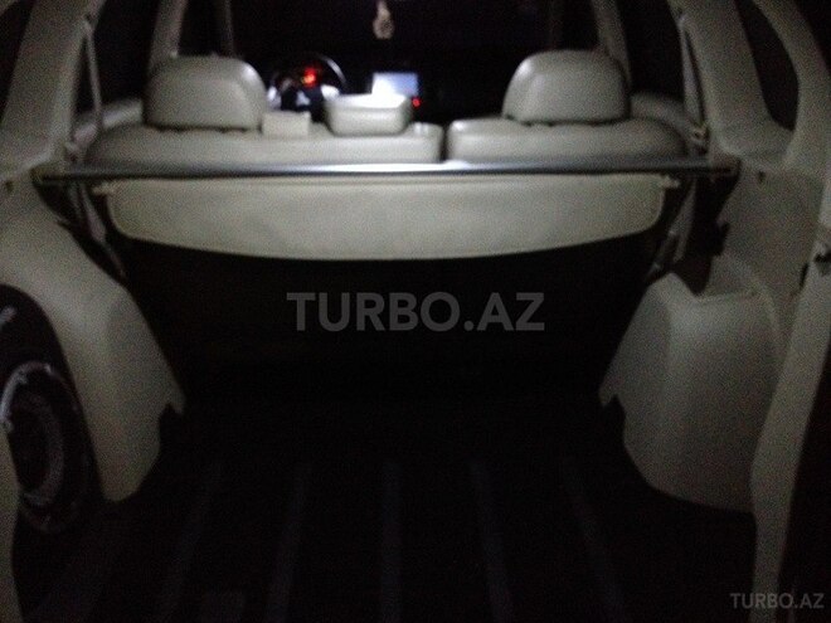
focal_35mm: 35
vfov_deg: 40.7
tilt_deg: -25.5
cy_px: 312
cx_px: 416
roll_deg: -2.0
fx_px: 840
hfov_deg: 52.6
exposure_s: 1/15
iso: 800
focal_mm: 4.28
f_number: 2.4
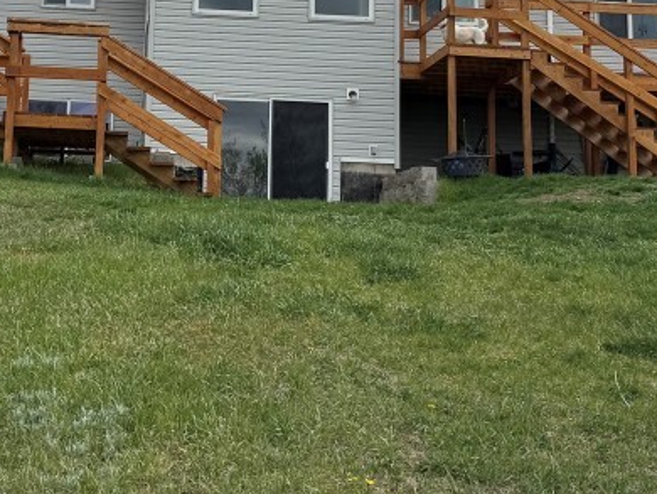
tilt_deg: +9.2
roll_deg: -1.6
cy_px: 83
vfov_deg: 22.9
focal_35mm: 63
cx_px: 192
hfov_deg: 30.4
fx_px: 1196
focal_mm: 6.76
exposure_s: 1/7092
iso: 80
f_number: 1.78
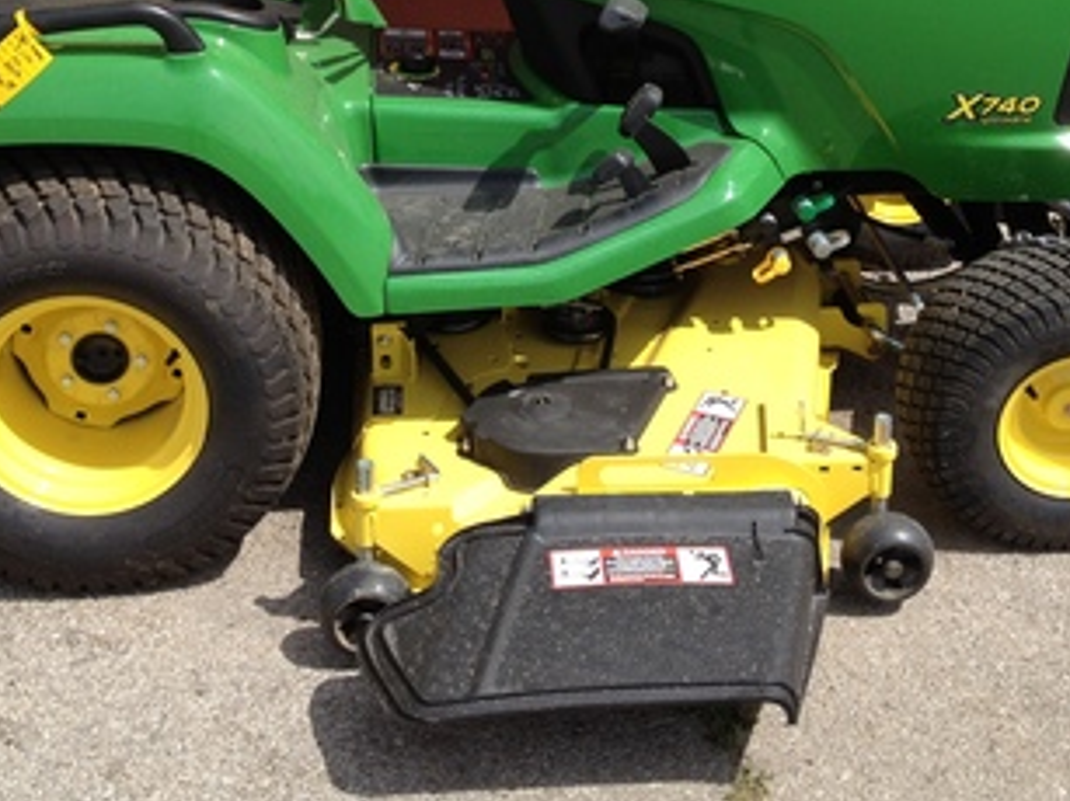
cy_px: 132
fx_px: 1916
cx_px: 523
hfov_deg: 31.2
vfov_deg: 23.2
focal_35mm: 62
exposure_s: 1/1227
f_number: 2.4
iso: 64
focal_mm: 4.28
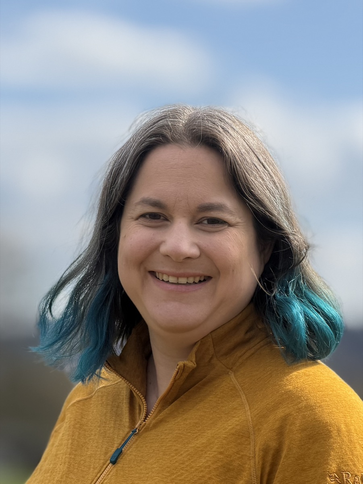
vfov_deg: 19.6
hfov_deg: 14.8
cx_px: 182
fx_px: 1397
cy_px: 242
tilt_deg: +6.8
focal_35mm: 100
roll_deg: +1.1
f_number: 2.8
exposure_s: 1/638
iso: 32
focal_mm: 16.89
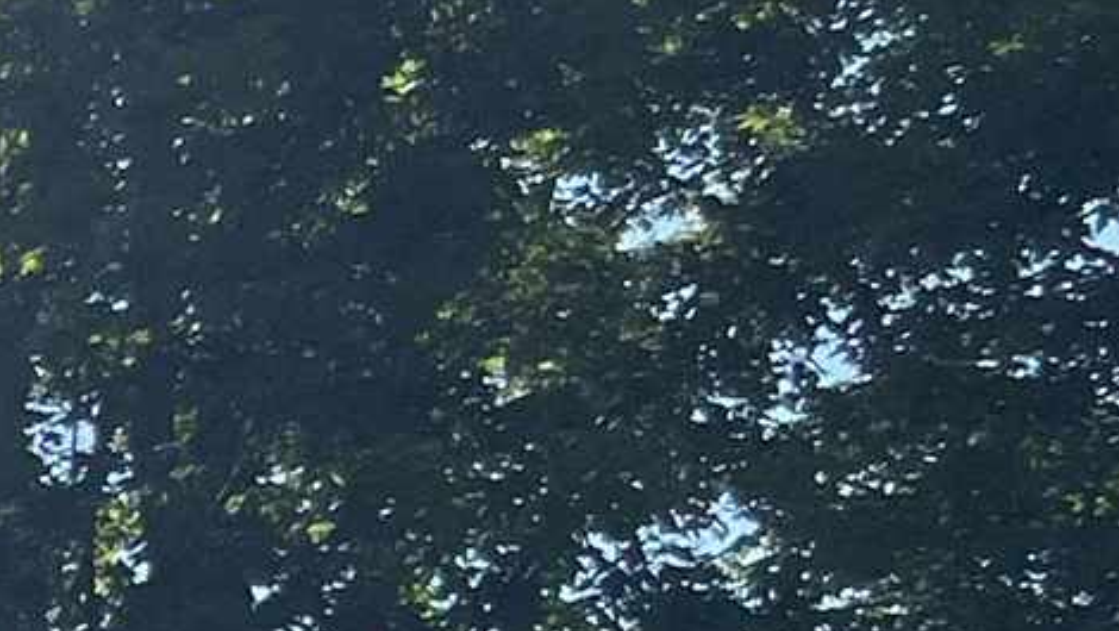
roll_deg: -3.3
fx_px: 5492
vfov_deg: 6.1
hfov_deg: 9.6
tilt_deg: +15.0
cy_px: 1805
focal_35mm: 185
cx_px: -2005
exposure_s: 1/5076
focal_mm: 5.1
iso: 50
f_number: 1.6
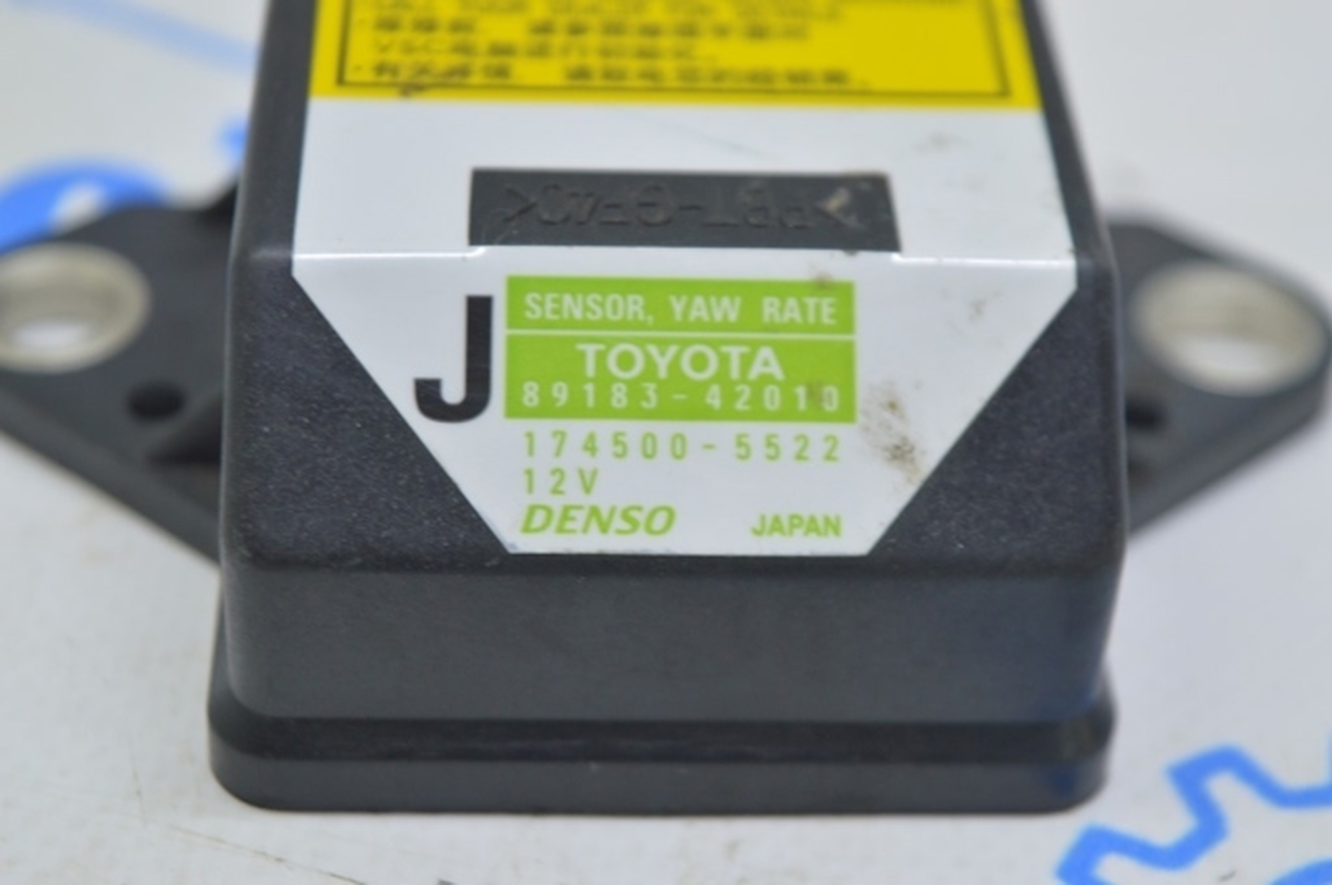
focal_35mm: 82
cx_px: 666
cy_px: 442
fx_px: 3049
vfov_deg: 16.5
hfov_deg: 24.6
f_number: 5.6
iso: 400
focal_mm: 55
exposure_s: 1/20
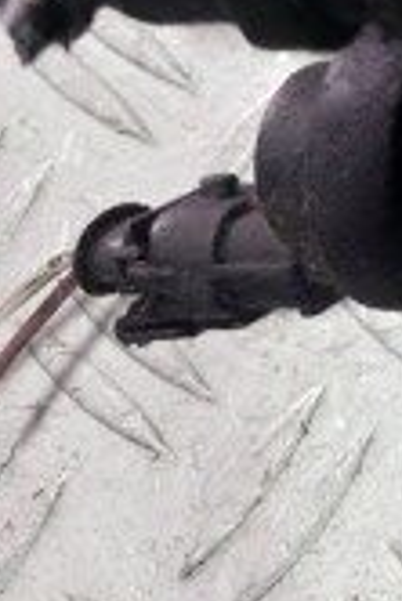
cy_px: -340
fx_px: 1671
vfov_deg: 17.9
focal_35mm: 100
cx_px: 790
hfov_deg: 12.2
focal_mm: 5.23
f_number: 1.8
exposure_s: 1/50
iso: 64
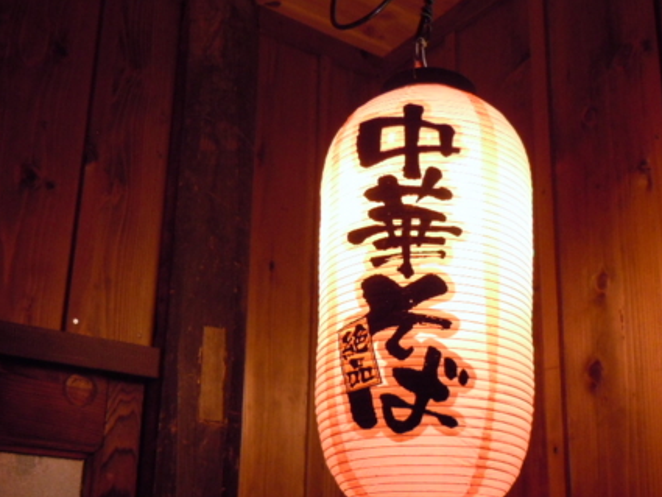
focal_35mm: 48
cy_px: 284
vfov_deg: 30.2
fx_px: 918
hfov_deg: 39.6
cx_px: 380
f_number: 3.6
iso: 400
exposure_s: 1/15
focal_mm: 6.2
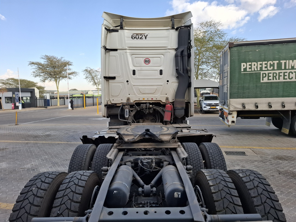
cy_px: 111
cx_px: 148
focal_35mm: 23
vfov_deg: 58.9
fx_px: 197
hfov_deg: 73.9
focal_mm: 5.54
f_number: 1.8
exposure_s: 1/745
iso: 50
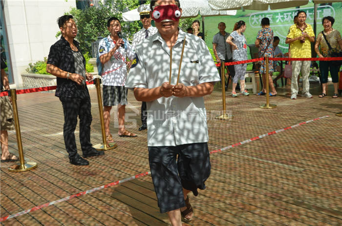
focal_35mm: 42
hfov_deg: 46.5
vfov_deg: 31.7
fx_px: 398
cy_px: 113
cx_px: 171
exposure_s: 1/250
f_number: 8
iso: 160
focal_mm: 28
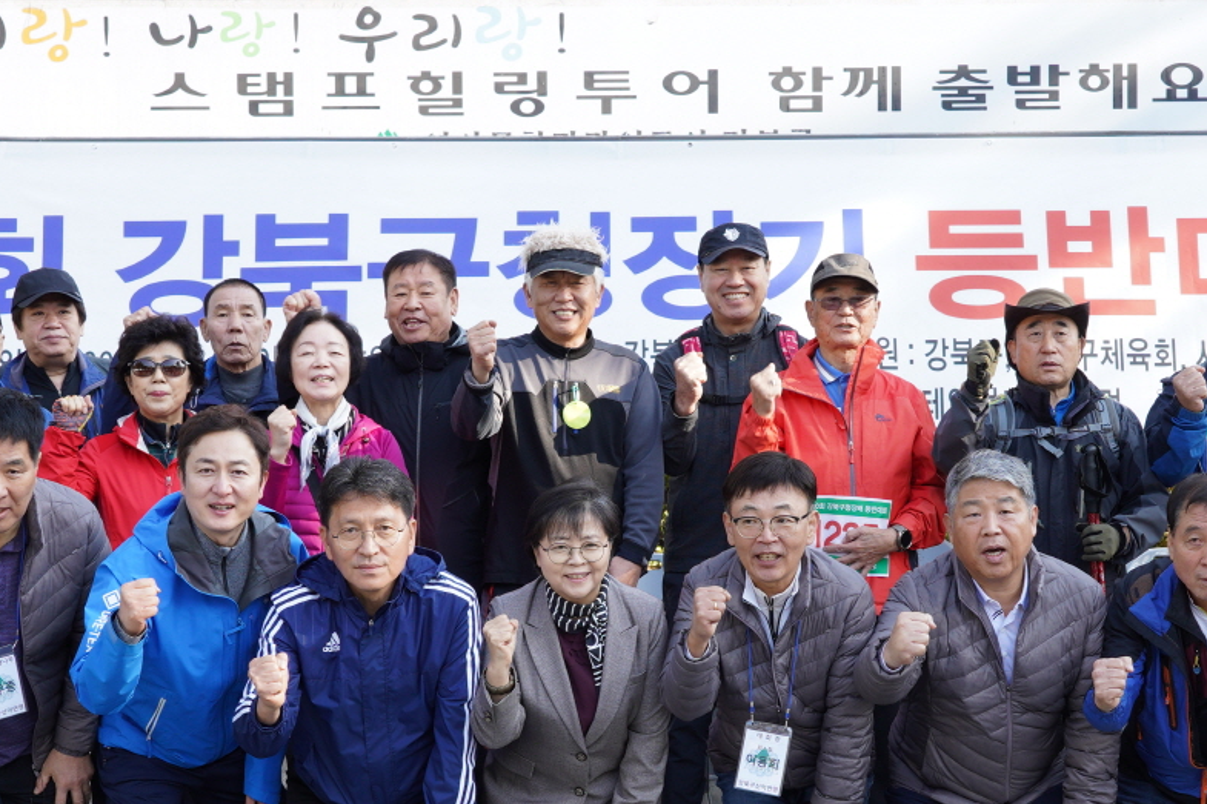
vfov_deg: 17.4
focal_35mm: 78
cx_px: 638
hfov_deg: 26.0
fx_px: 2614
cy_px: 570
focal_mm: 34
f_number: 5.6
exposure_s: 1/125
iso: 250
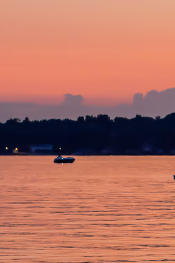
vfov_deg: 9.5
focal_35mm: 213
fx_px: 1553
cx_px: 103
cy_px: 308
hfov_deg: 6.4
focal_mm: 36
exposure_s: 1/40
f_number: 7.1
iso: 2000
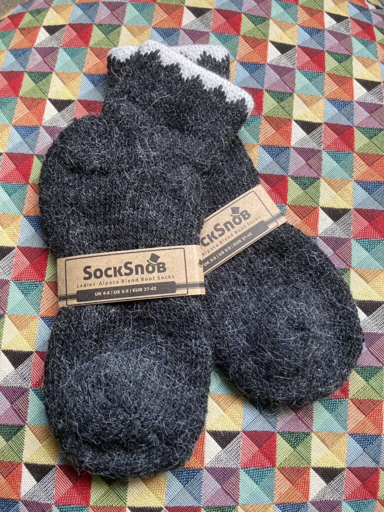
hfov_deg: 49.7
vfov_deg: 63.4
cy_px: 256
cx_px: 192
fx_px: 414
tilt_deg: -79.0
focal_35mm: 28
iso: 320
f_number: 1.8
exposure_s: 1/53
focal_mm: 3.99
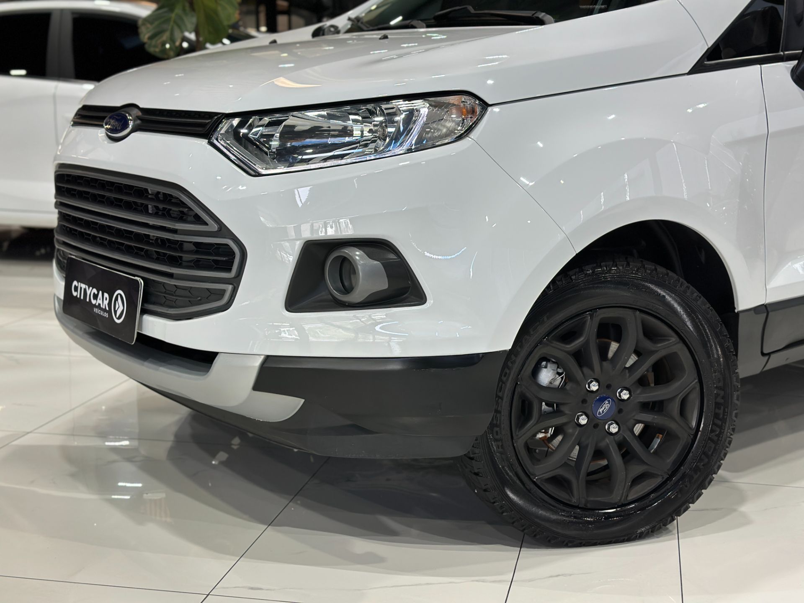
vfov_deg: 30.3
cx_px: 402
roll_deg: -0.6
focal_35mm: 48
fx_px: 1115
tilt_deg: -10.1
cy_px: 302
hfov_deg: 39.7
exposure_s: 1/120
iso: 100
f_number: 1.78
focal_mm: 6.86
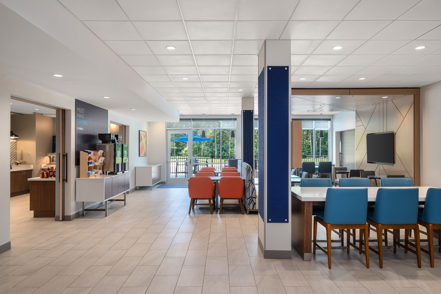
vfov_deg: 55.1
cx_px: 220
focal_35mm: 23
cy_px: 147
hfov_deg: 76.1
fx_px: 282
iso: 320
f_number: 9
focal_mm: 15.1
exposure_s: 1/30
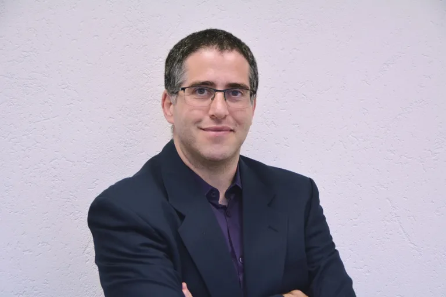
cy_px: 148
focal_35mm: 99
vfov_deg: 13.8
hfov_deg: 20.6
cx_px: 223
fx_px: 1226
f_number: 5.3
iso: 800
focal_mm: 66
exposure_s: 1/200
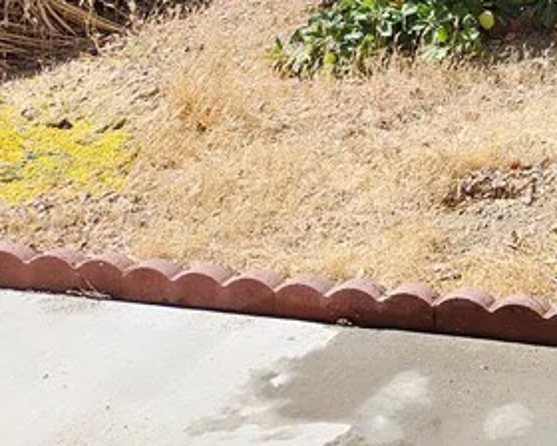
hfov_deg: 19.9
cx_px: 849
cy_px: -261
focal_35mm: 82
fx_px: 1352
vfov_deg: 16.7
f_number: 1.8
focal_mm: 5.4
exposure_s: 1/1195
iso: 25
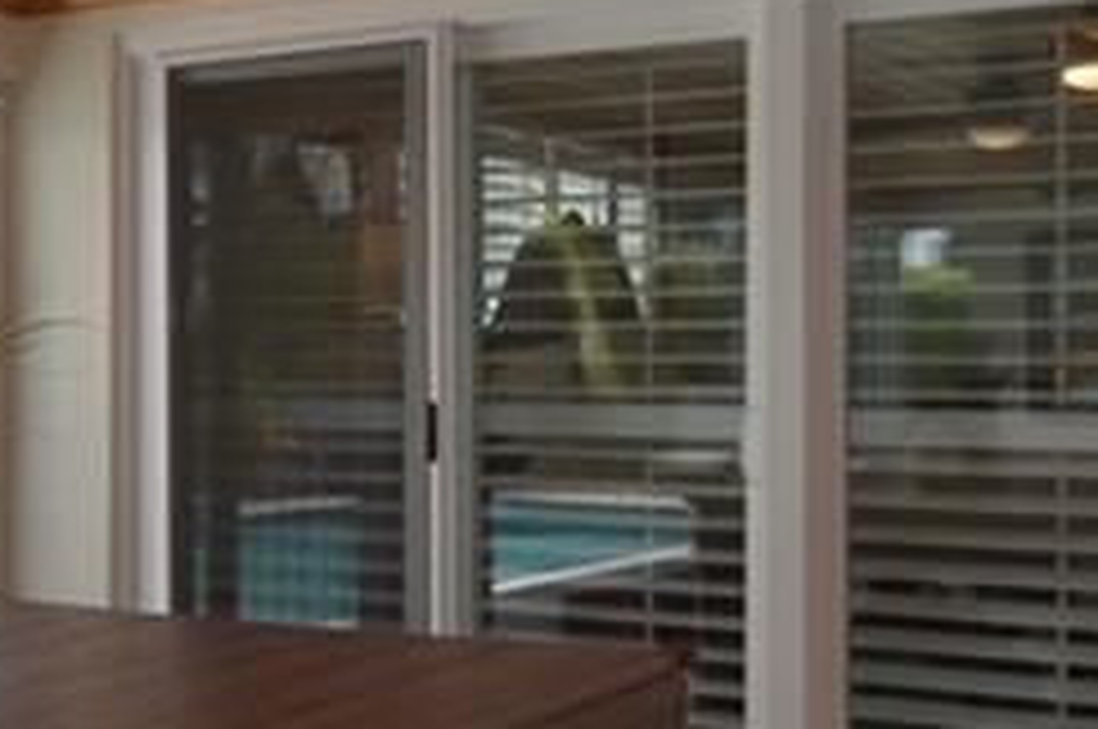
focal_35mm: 63
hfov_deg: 30.1
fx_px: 1919
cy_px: 284
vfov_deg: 21.5
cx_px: 40
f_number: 6.3
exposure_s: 1/160
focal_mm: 10
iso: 200
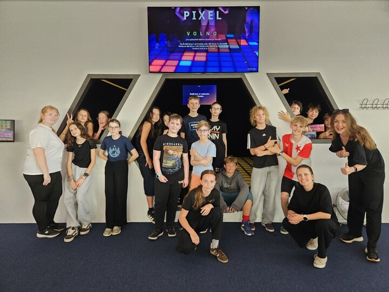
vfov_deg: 58.9
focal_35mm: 23
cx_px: 194
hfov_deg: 73.9
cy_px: 146
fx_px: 258
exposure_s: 1/142
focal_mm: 5.4
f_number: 1.8
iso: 500
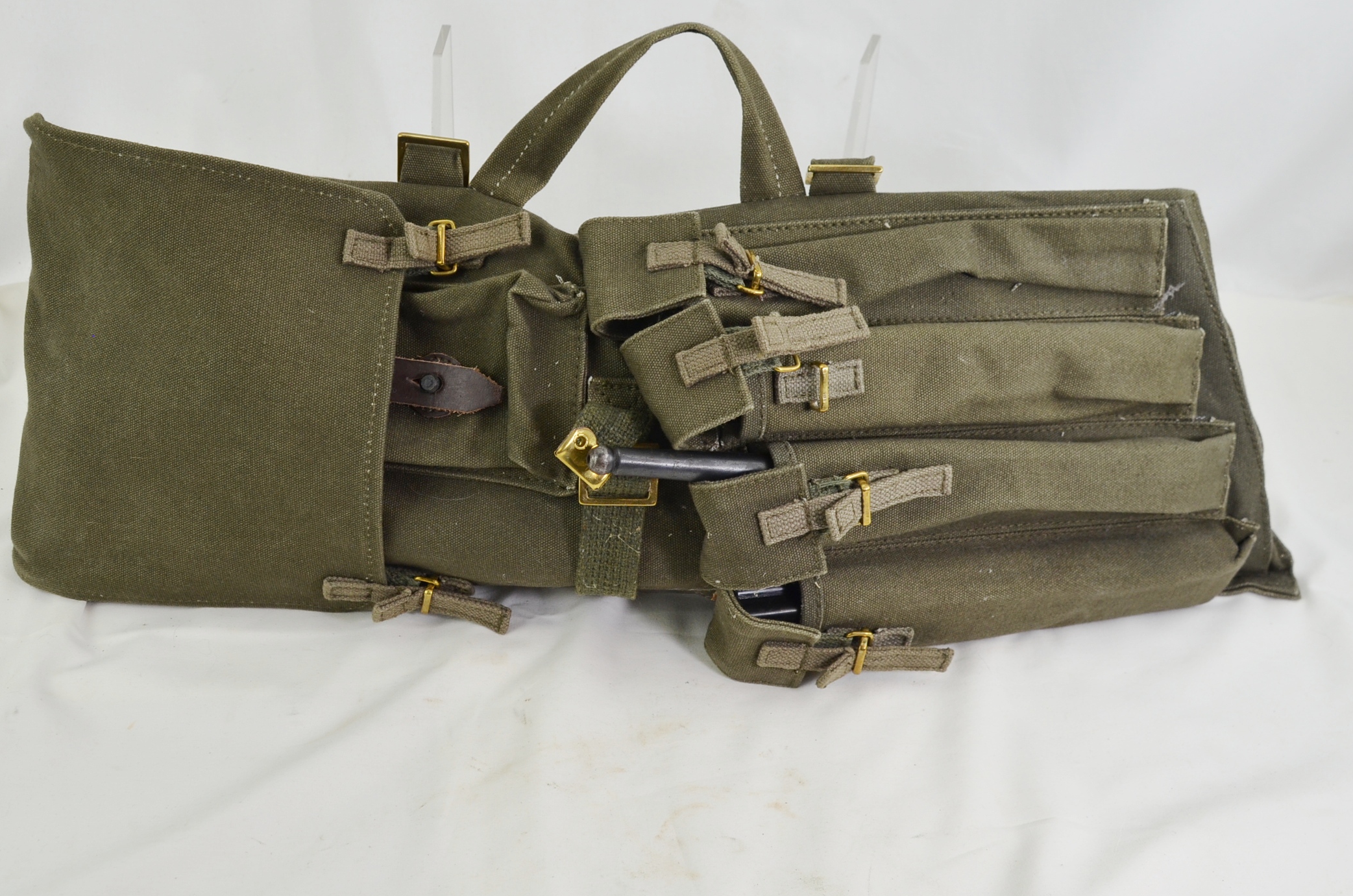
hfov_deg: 49.6
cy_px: 383
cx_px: 630
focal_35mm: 39
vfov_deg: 34.0
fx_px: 1463
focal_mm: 22
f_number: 5.6
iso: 400
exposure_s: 1/125
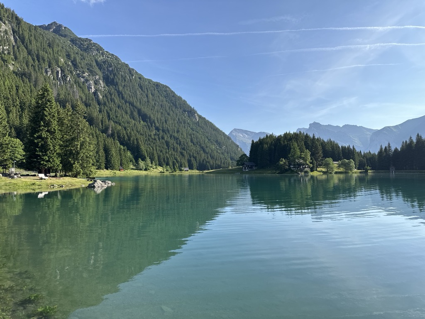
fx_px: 295
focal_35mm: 24
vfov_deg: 56.8
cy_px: 160
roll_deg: +0.3
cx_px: 212
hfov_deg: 71.6
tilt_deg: +1.6
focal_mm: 6.86
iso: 80
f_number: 1.78
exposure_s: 1/3597
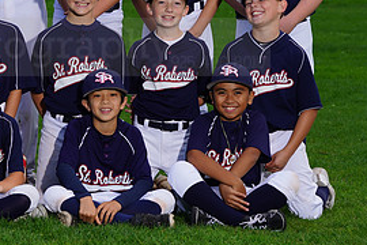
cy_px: 36
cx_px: 7
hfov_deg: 6.5
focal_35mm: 314
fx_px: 3201
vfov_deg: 4.4
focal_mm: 146
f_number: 8
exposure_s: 1/200
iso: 160
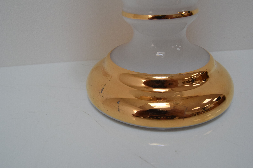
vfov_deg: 42.3
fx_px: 218
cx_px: 123
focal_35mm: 31
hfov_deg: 60.3
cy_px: 83
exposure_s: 1/250
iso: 1600
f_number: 8
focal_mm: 20
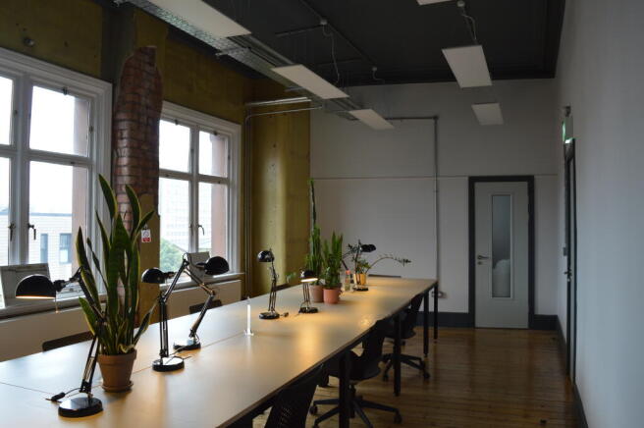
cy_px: 214
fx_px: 483
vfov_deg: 47.8
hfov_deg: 67.4
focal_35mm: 27
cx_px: 322
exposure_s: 1/30
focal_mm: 18
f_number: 7.1
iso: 400
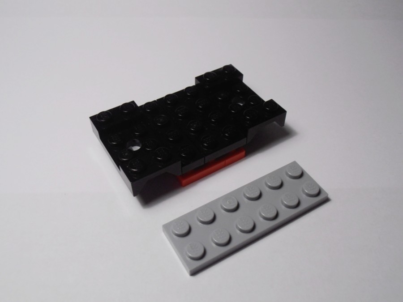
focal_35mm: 37
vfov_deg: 38.7
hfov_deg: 50.1
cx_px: 202
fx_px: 431
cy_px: 151
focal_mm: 6.61
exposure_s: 1/80
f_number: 3.9
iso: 80
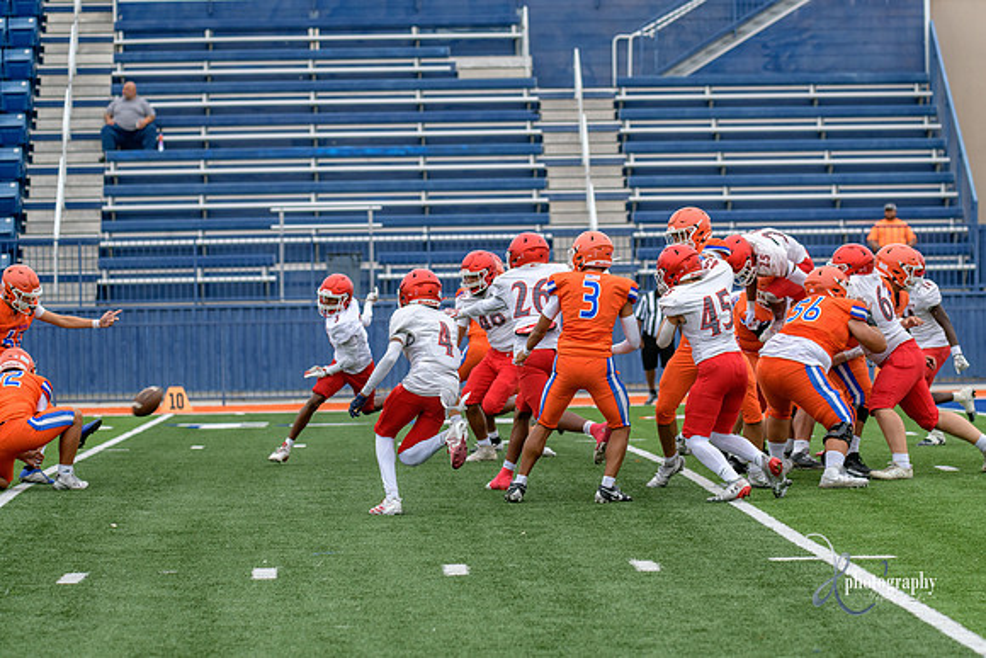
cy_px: 329
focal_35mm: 143
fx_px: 3906
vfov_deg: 9.6
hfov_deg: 14.4
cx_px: 586
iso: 500
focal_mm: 120
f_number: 3.5
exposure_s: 1/1000
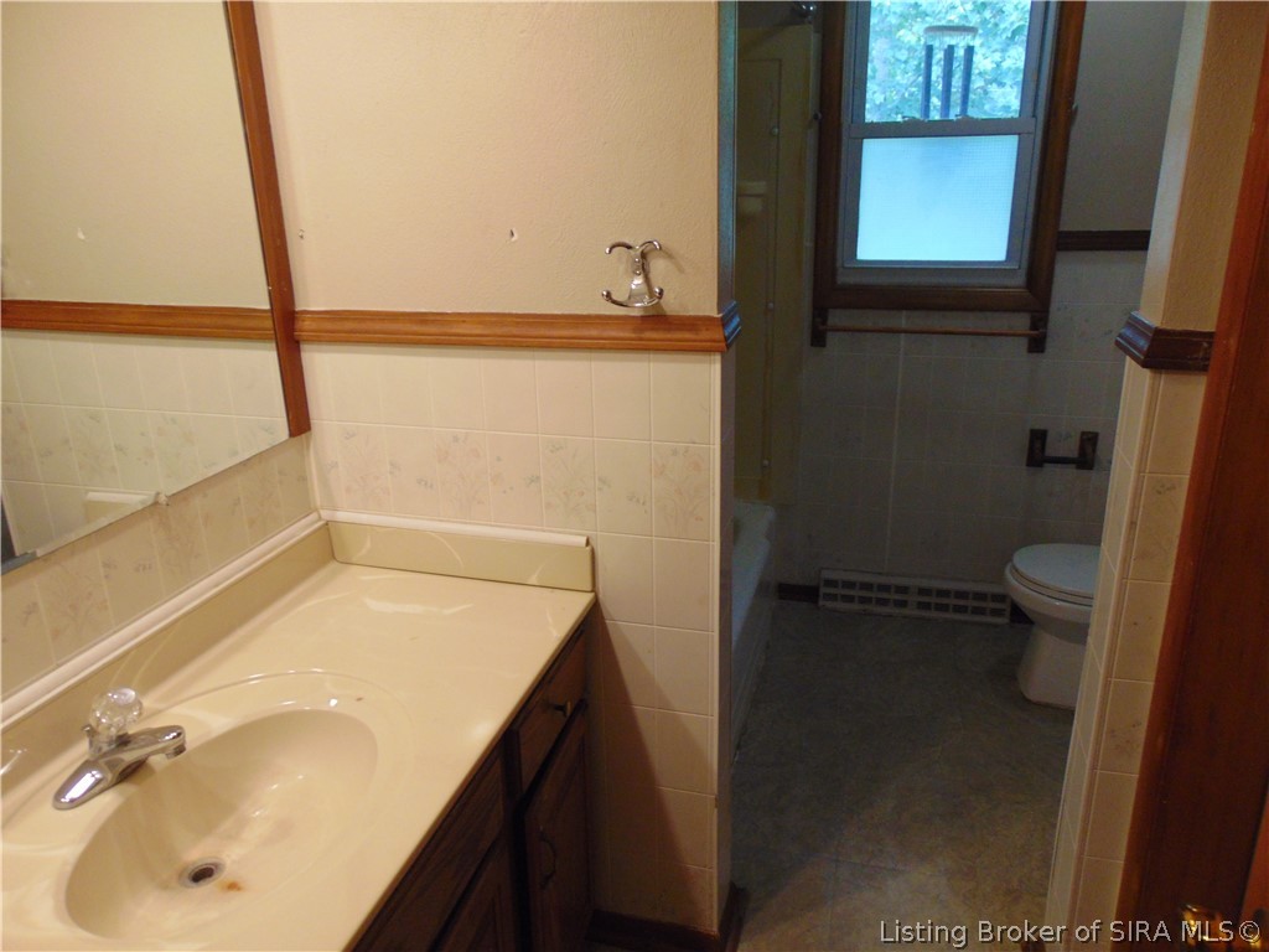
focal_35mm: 25
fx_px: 916
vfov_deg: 54.9
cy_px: 476
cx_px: 634
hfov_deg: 69.4
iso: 160
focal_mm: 4.5
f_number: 3
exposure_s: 1/30
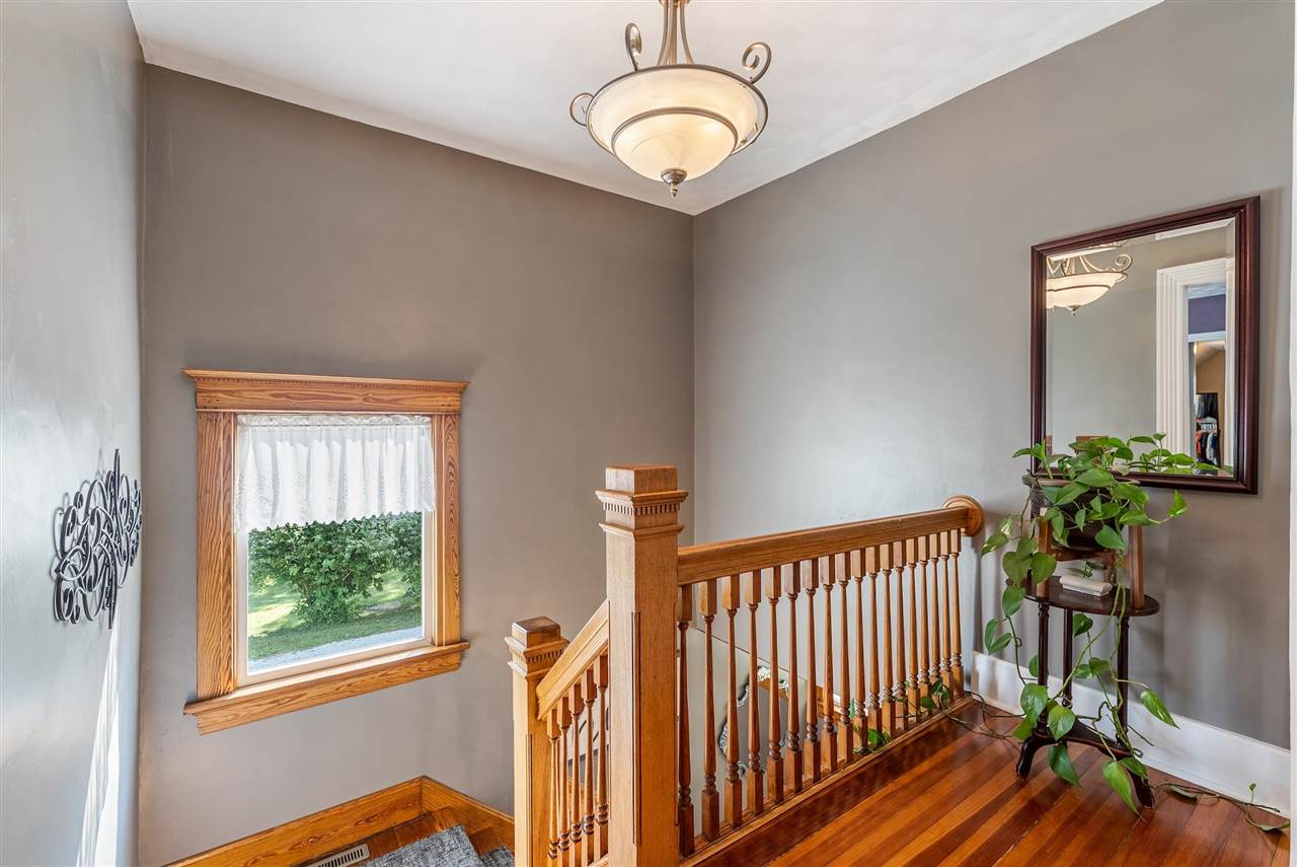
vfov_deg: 76.7
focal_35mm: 15
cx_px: 648
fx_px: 548
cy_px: 434
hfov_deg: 99.6
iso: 100
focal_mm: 15.2
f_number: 7.1
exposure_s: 1/2
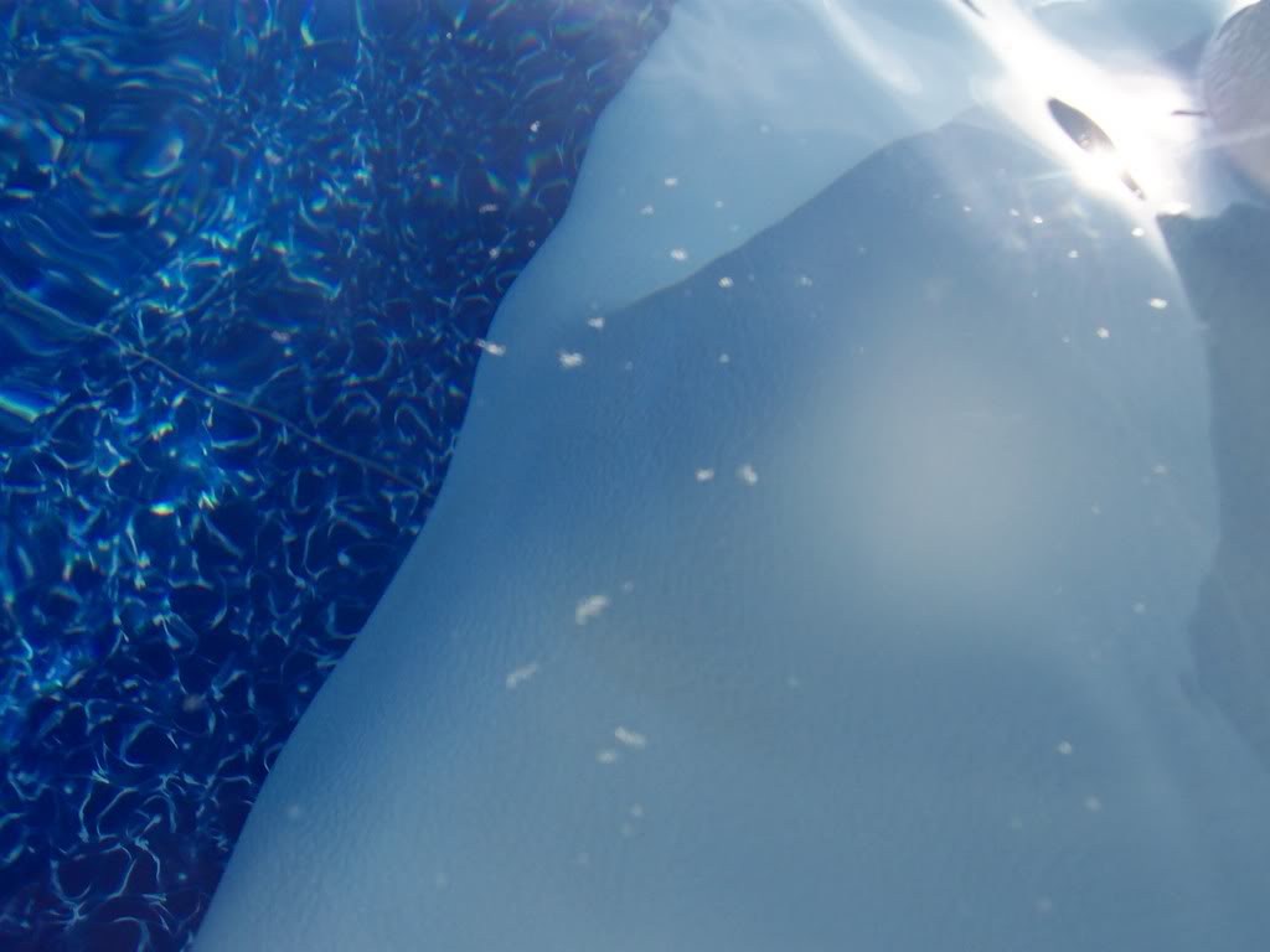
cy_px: 476
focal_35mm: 36
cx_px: 635
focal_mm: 5.6
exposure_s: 1/350
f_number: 4
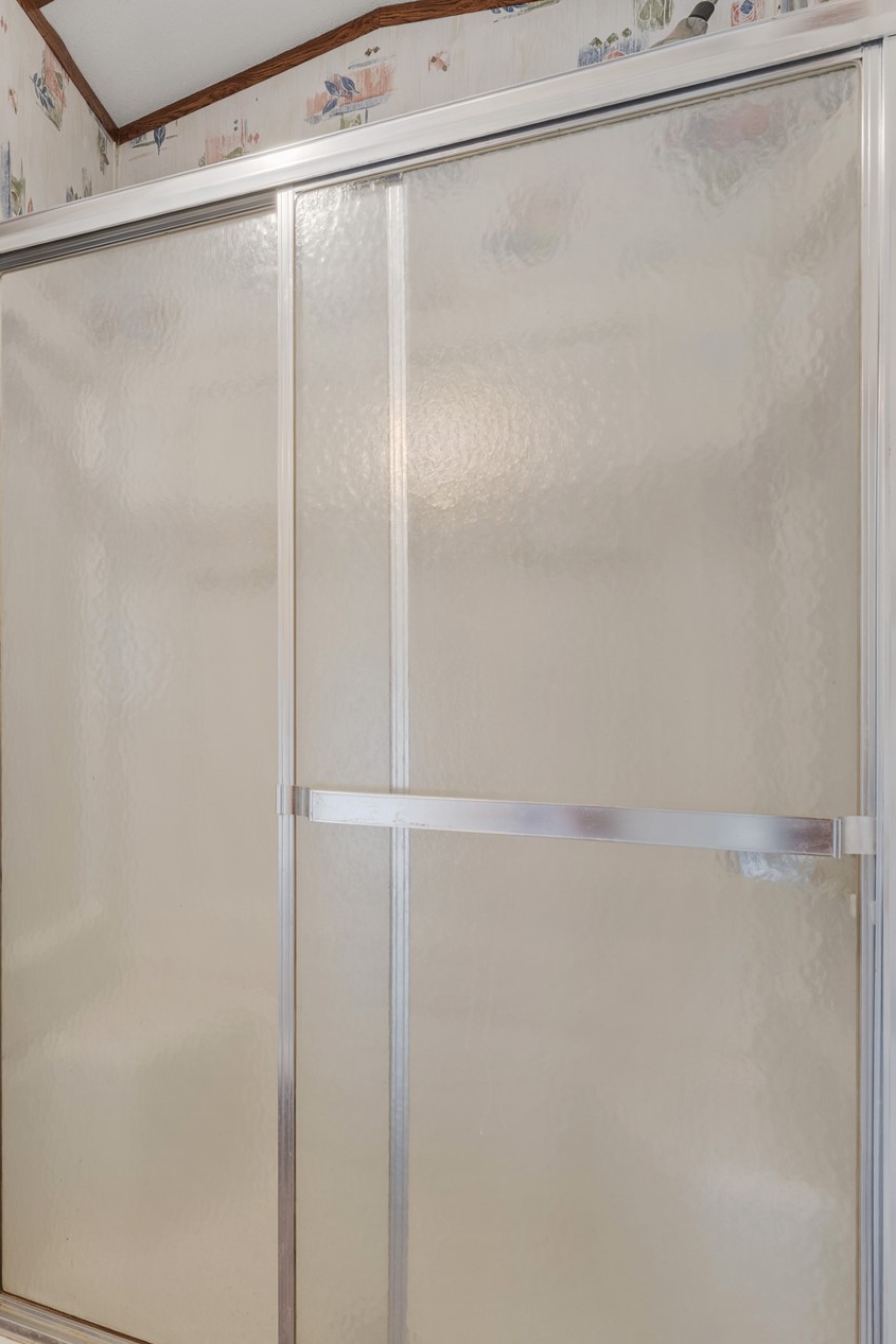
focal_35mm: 24
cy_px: 753
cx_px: -4
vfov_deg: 73.4
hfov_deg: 44.9
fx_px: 896
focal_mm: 14
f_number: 8
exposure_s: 4
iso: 100
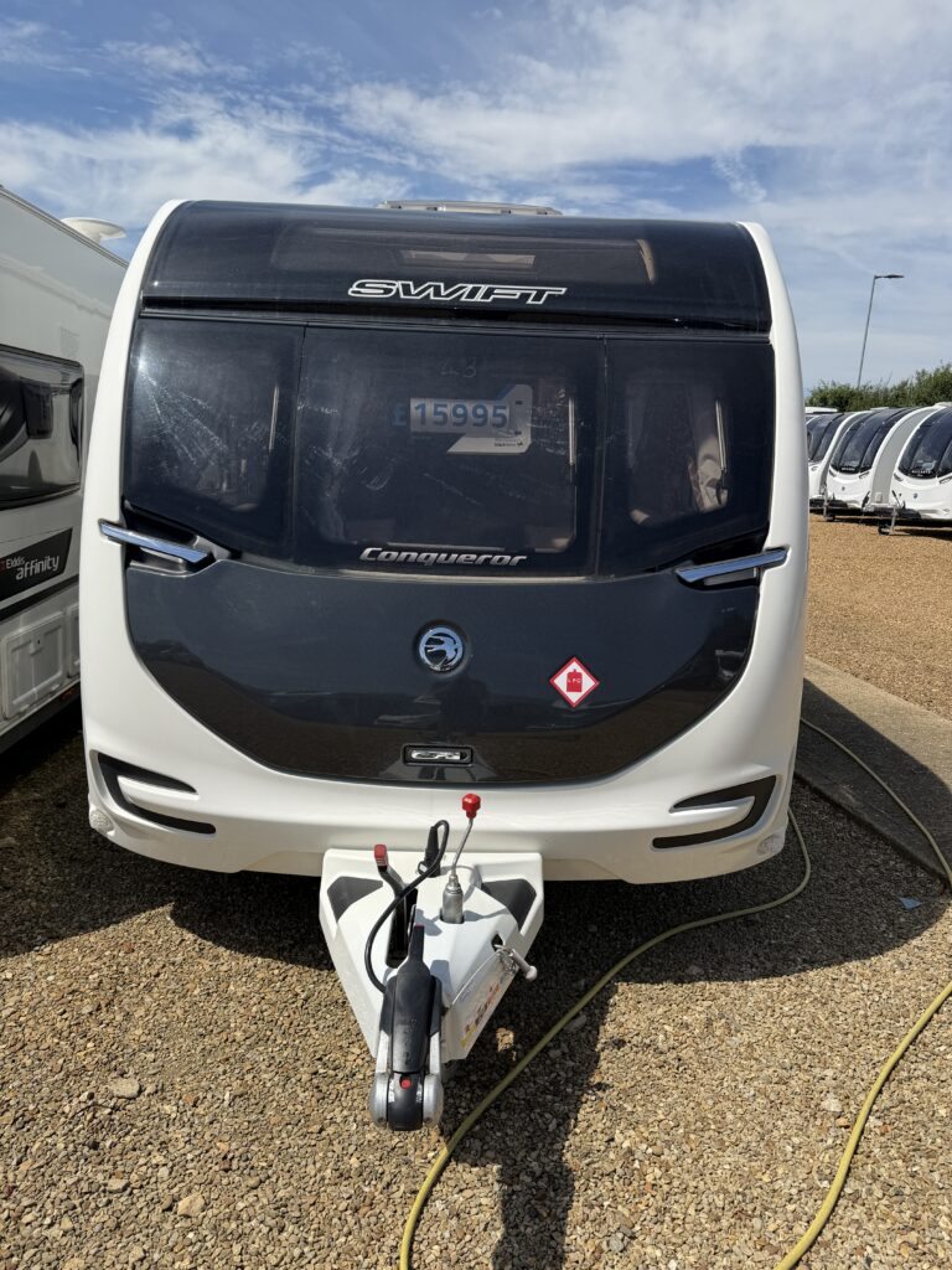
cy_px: 635
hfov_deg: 56.8
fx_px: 880
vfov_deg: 71.6
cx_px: 476
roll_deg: -1.7
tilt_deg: -12.5
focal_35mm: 24
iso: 80
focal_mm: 6.76
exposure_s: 1/6711
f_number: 1.78
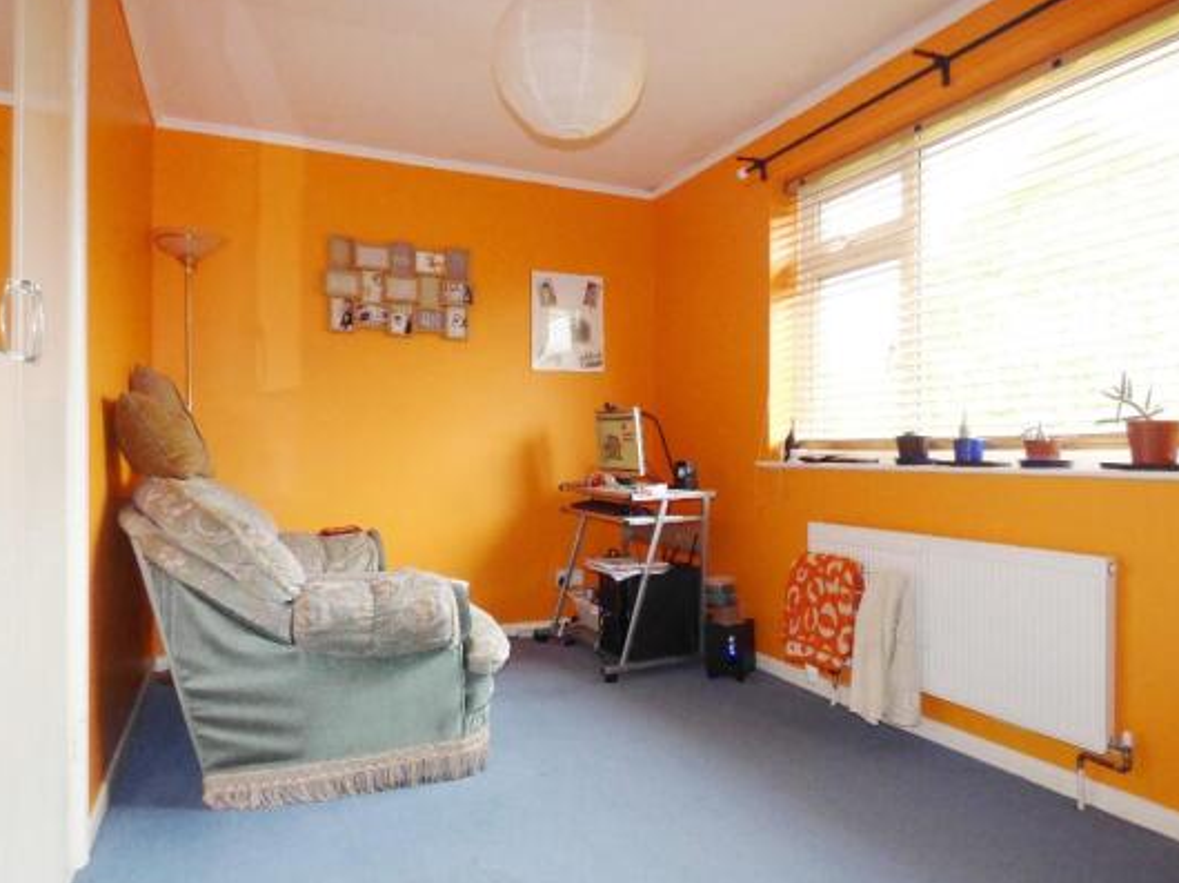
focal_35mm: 22
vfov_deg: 61.0
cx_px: 566
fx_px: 749
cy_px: 462
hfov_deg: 76.4
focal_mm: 3.58
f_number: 2.8
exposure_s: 1/125
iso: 400
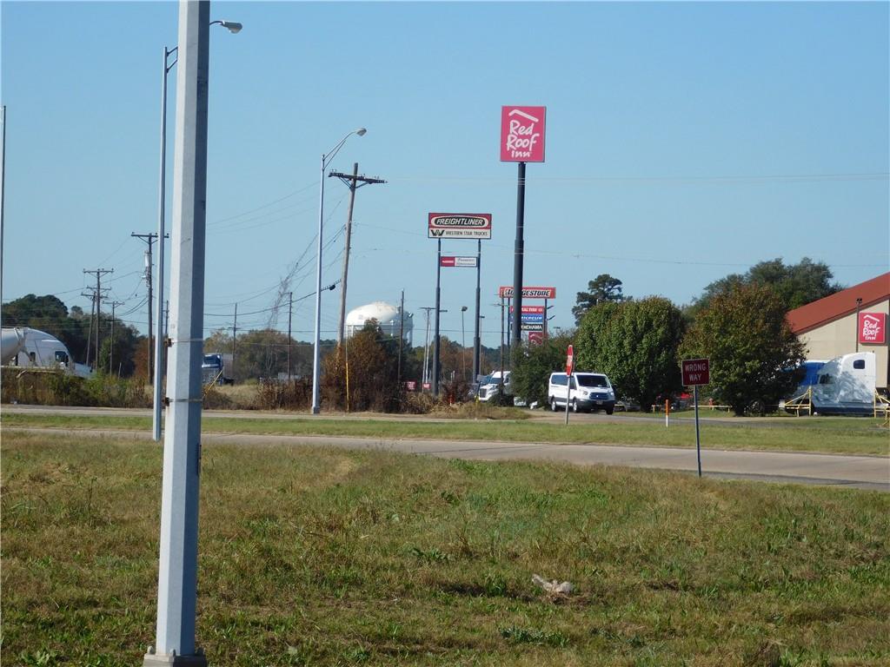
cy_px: 334
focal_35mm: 134
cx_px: 445
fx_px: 3445
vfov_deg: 11.1
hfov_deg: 14.7
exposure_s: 1/800
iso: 125
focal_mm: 23.7
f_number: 5
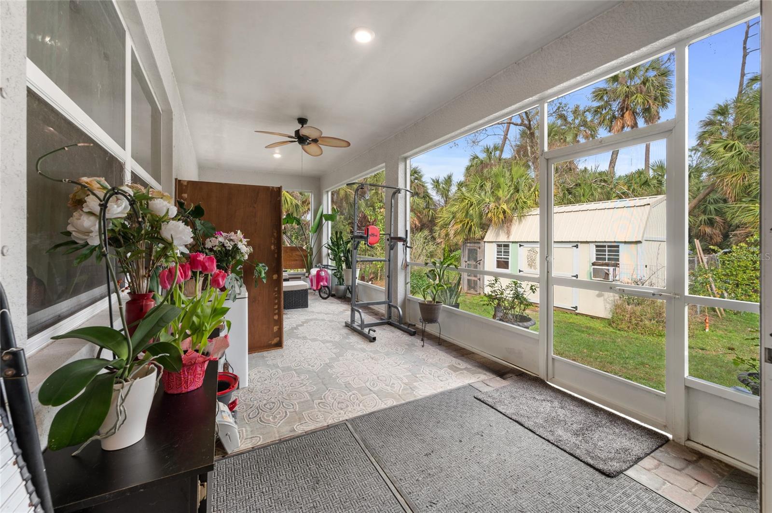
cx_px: 386
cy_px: 256
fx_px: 300
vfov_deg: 81.1
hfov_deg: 104.3
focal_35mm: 14
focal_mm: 14
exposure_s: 1/6
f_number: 8
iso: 200
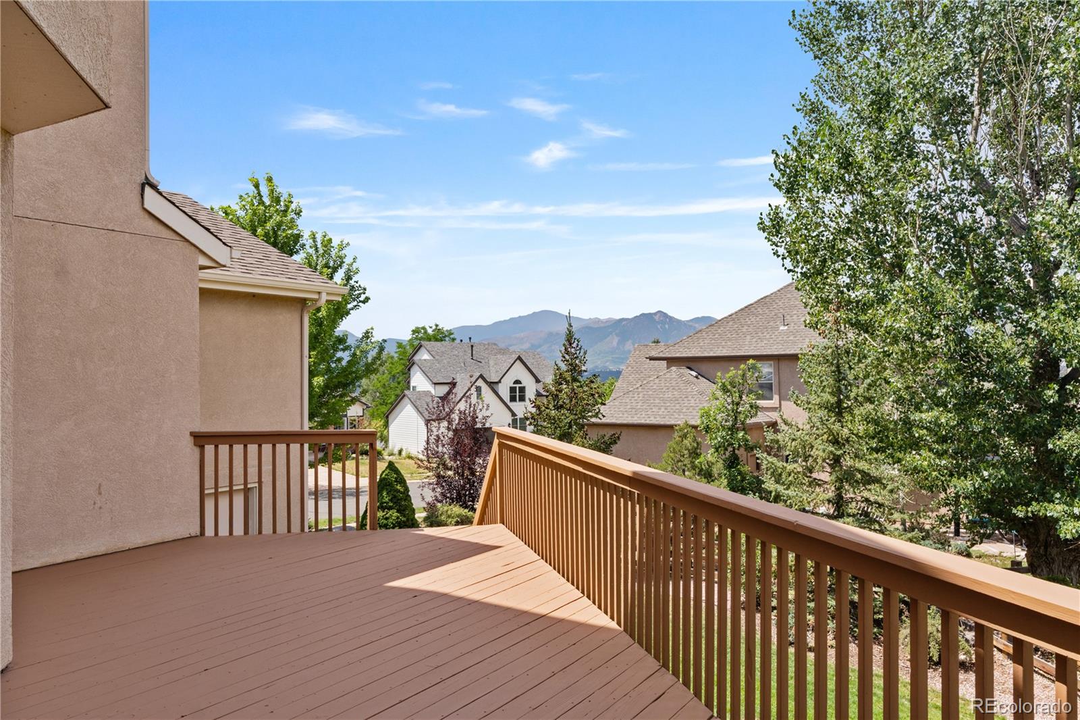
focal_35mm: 27
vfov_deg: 47.9
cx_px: 540
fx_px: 810
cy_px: 360
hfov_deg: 67.4
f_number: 9
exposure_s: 1/160
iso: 125
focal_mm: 18
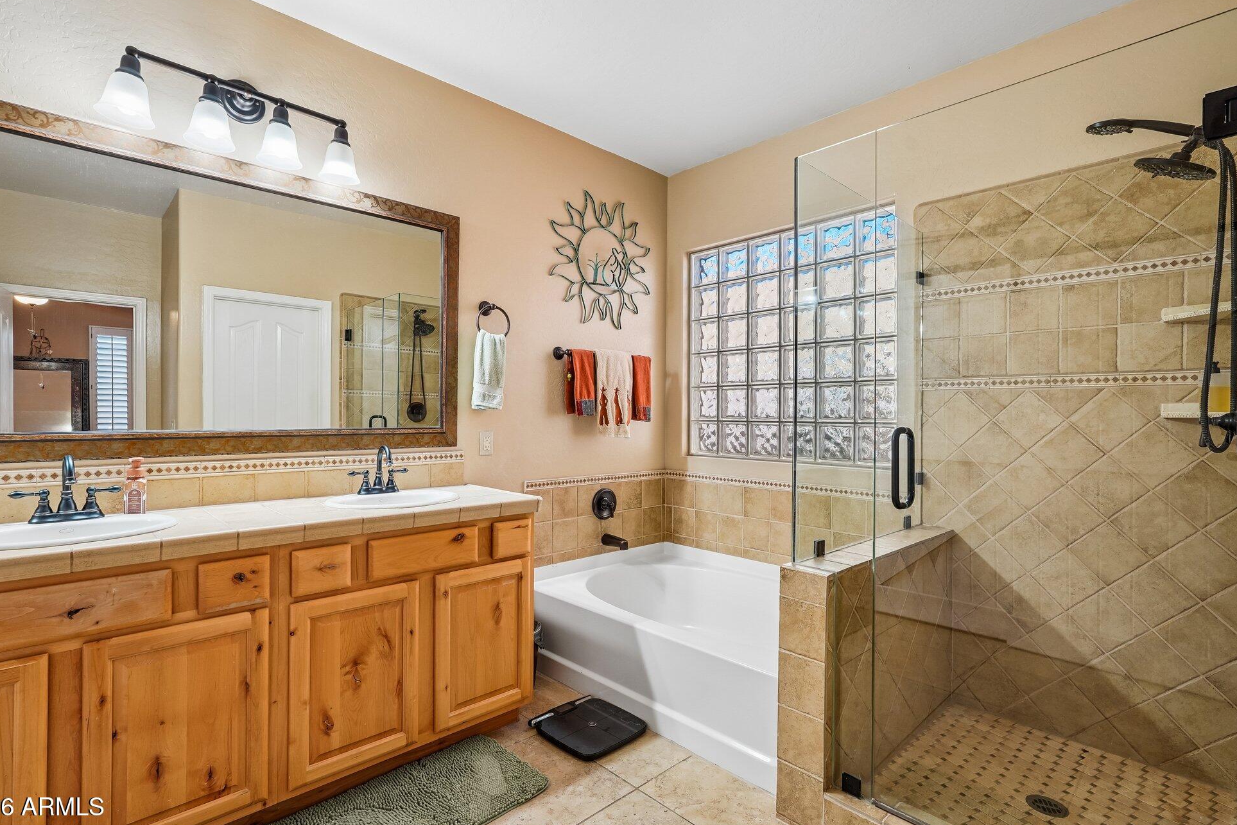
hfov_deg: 91.5
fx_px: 602
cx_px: 614
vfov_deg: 68.8
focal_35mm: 18
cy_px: 409
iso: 400
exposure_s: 1/13
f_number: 8
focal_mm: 16.5
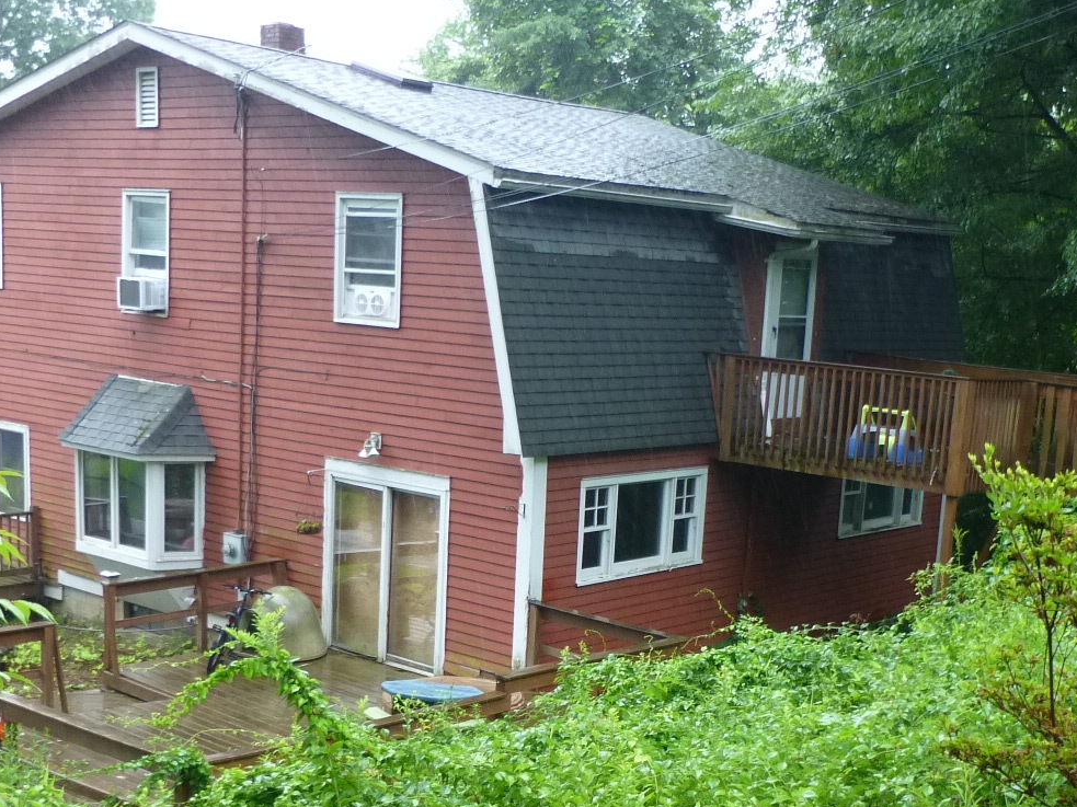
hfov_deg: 38.1
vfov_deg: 28.7
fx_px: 1555
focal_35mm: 50
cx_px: 610
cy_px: 593
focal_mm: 4.3
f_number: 3.3
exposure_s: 1/60
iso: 160
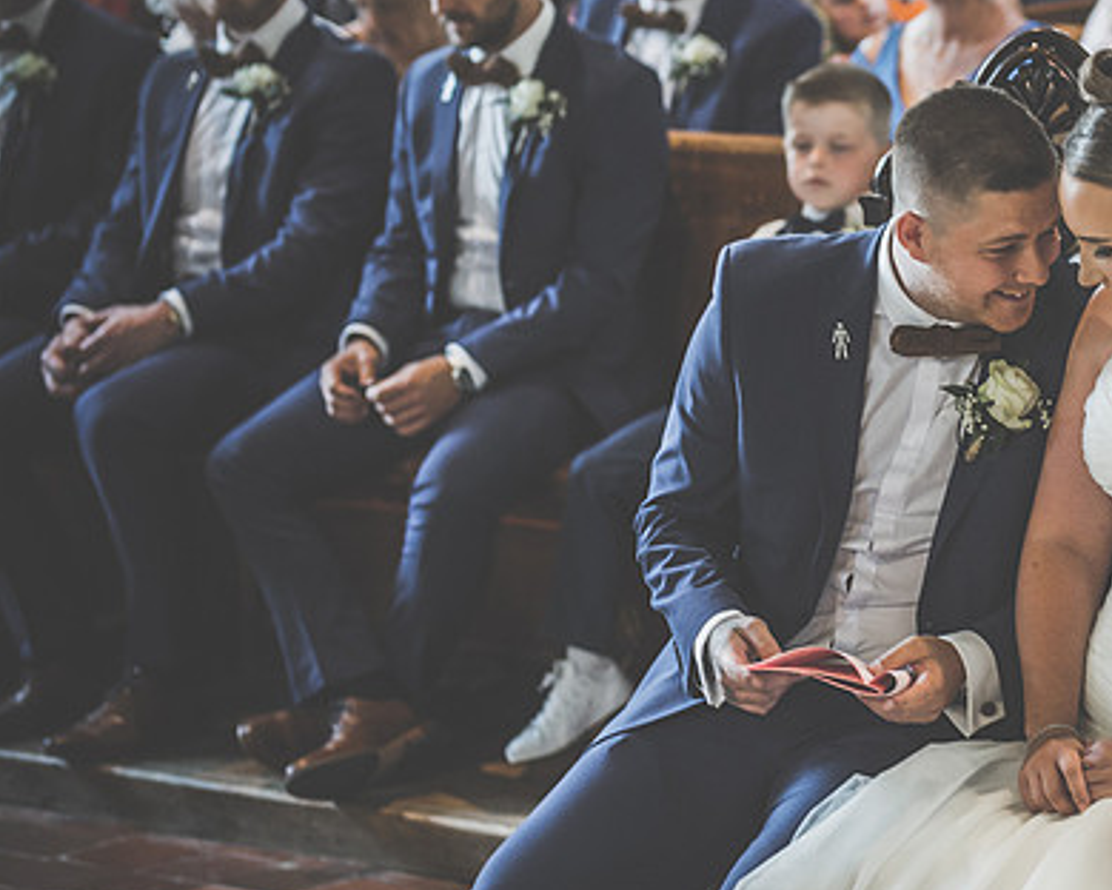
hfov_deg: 12.1
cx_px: 1097
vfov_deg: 9.8
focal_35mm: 158
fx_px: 5200
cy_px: 385
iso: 1250
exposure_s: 1/160
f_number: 2.5
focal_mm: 85
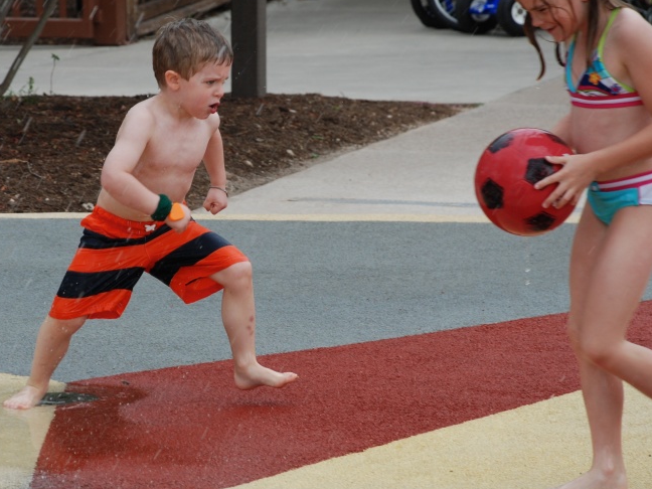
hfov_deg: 9.1
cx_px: 260
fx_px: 4083
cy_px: 237
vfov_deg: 6.9
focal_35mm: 217
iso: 200
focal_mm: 95
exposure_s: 1/250
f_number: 5.6
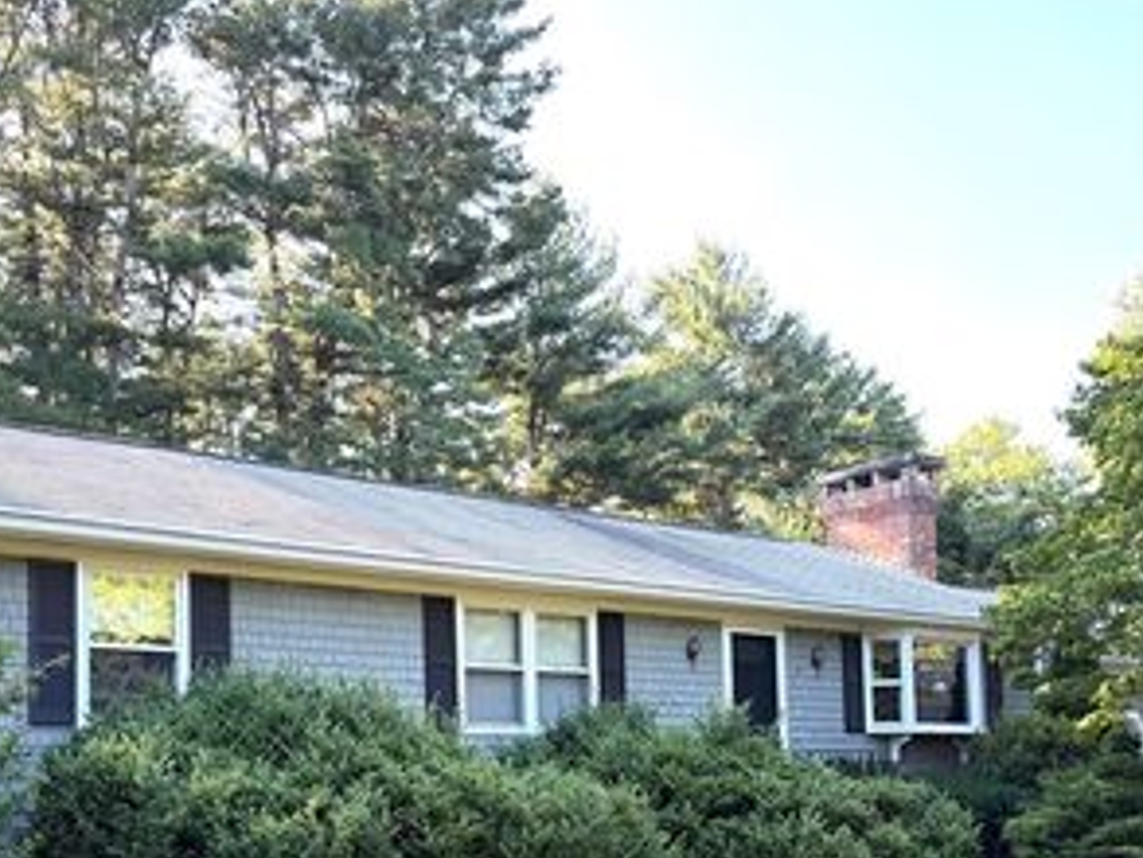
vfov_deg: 34.0
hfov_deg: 45.7
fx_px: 1354
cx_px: 601
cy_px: 700
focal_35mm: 41
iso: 100
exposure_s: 1/433
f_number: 1.78
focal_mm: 6.76
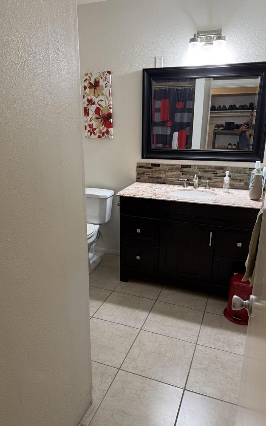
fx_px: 302
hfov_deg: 47.6
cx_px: 129
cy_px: 216
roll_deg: -0.7
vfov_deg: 70.4
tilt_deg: -16.6
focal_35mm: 26
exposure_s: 1/60
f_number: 1.78
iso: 160
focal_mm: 6.76
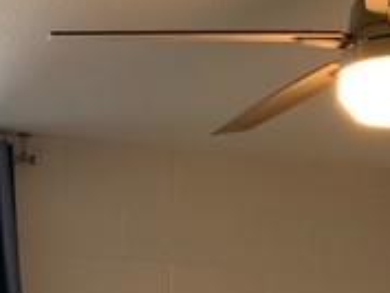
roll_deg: -0.6
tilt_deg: -5.3
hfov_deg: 20.8
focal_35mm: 94
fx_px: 1060
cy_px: 449
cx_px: 121
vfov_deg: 14.6
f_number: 1.8
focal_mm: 4.25
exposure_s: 1/120
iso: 80
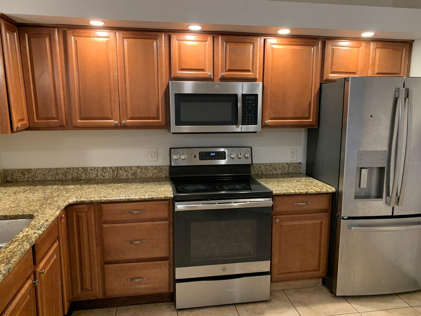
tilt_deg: -10.3
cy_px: 163
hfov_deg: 65.3
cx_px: 213
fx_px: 328
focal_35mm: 27
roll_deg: -1.1
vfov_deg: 51.4
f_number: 1.8
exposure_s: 1/60
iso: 320
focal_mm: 4.25
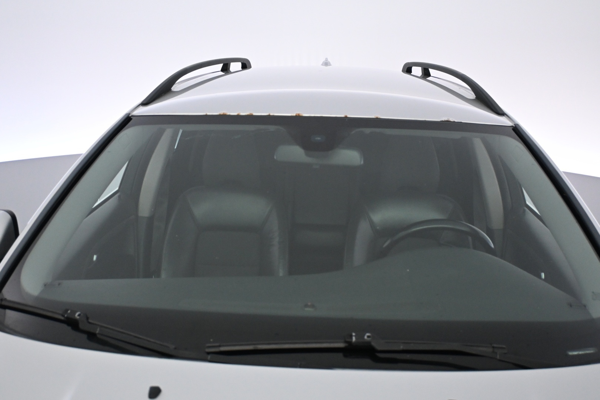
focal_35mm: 38
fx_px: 625
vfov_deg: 35.5
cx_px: 300
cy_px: 200
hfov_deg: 51.3
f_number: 4.2
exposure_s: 1/125
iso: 2500
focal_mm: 25
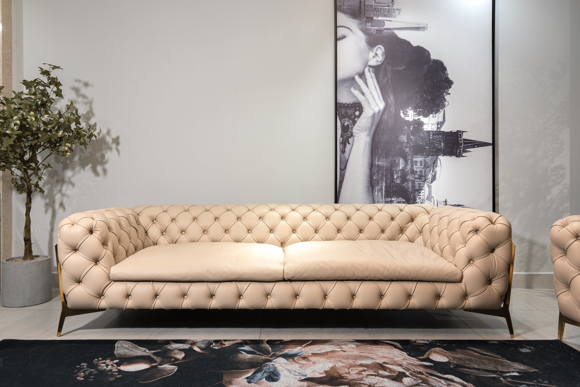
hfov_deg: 73.7
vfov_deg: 53.1
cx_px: 290
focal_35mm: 24
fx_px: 387
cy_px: 194
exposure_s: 1/25
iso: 100
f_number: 8
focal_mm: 24
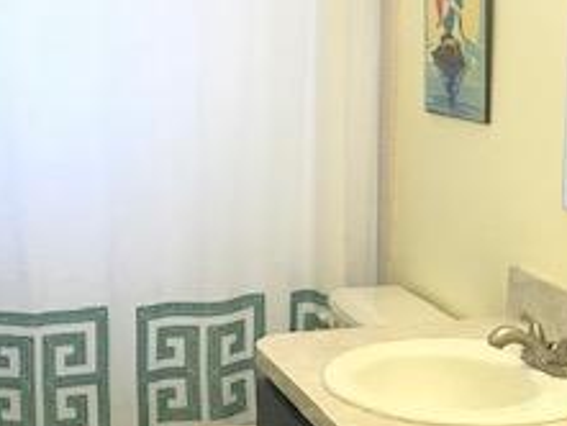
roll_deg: +0.6
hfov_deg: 24.1
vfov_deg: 18.1
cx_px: 233
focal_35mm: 81
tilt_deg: -14.6
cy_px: 303
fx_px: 1327
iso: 25
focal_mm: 3.99
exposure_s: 1/30
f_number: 1.8
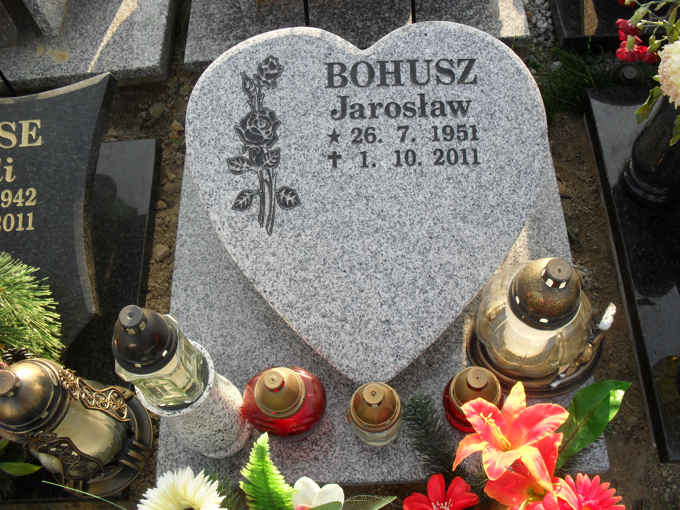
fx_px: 688
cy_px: 255
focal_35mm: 35
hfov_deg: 52.6
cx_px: 340
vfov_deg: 40.7
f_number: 3.2
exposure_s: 1/250
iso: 100
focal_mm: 6.3
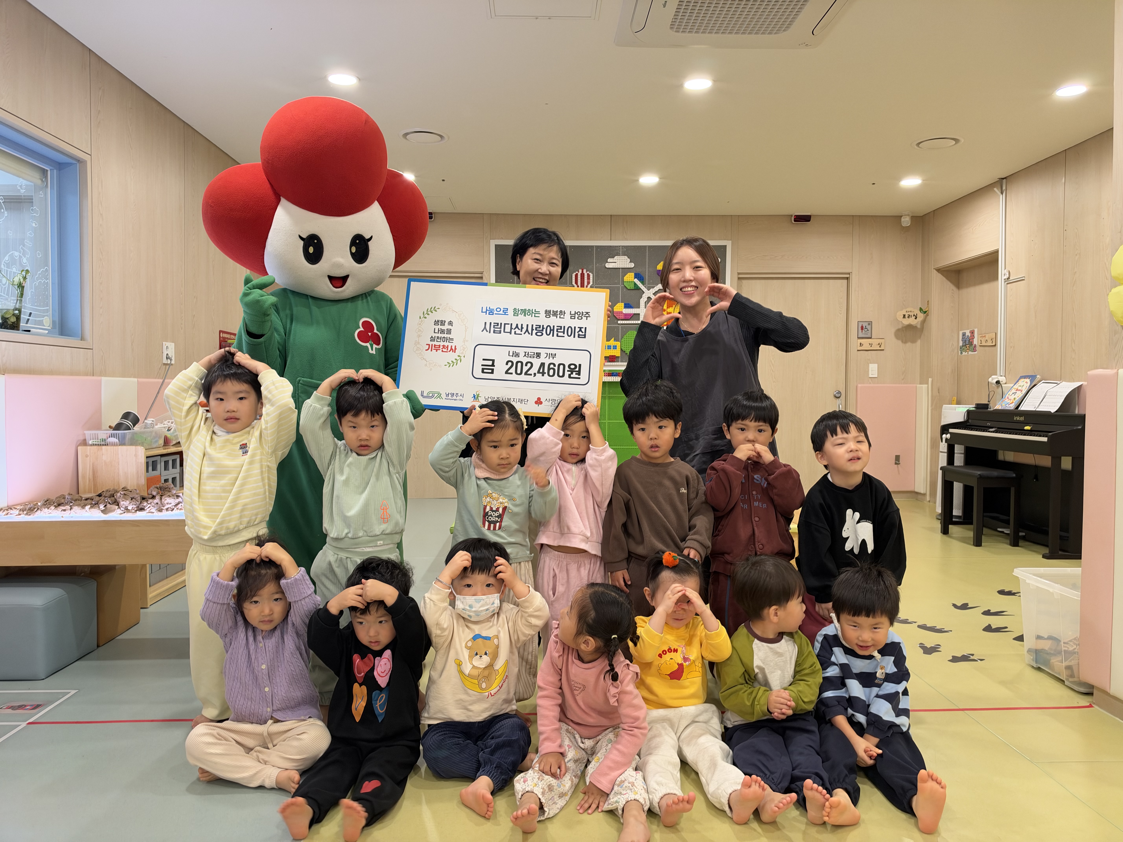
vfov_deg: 56.8
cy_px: 421
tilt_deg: -0.4
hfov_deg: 71.6
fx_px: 779
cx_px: 562
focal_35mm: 24
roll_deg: -0.5
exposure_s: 1/60
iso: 200
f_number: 1.8
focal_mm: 6.93
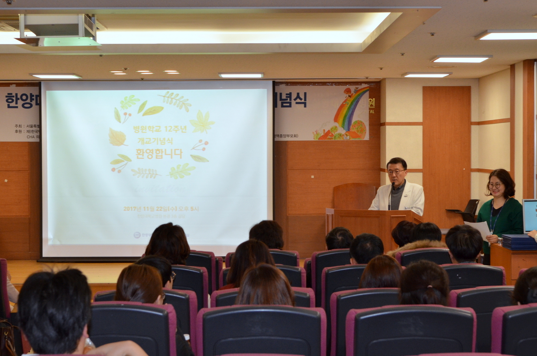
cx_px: 268
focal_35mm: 72
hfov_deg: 28.1
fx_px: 1072
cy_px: 178
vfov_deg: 18.8
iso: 1000
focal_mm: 48
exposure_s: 1/100
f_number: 6.3
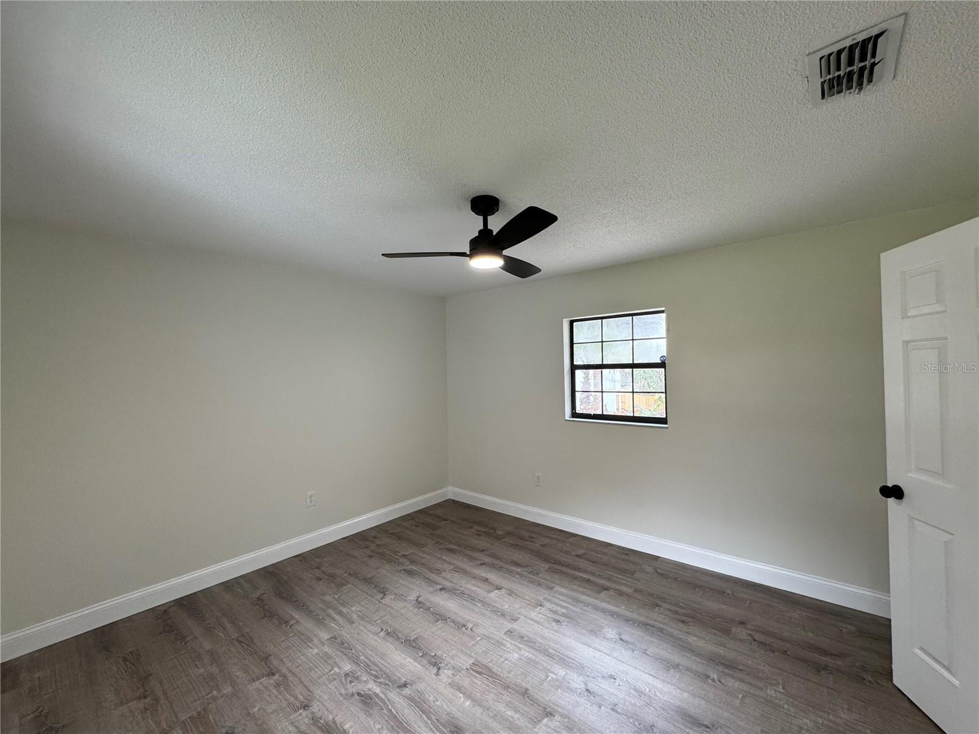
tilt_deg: +0.8
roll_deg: +0.6
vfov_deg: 85.7
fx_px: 396
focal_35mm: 14
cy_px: 367
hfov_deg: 102.1
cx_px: 490
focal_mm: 2.22
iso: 200
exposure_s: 1/120
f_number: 2.2
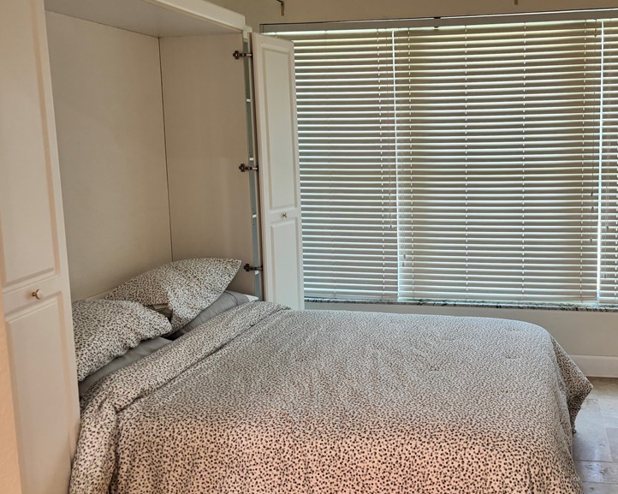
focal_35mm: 36
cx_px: 413
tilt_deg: -7.6
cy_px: 218
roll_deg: -0.5
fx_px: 658
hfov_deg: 49.4
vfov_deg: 41.1
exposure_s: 1/60
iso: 100
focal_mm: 5.96
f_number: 1.6
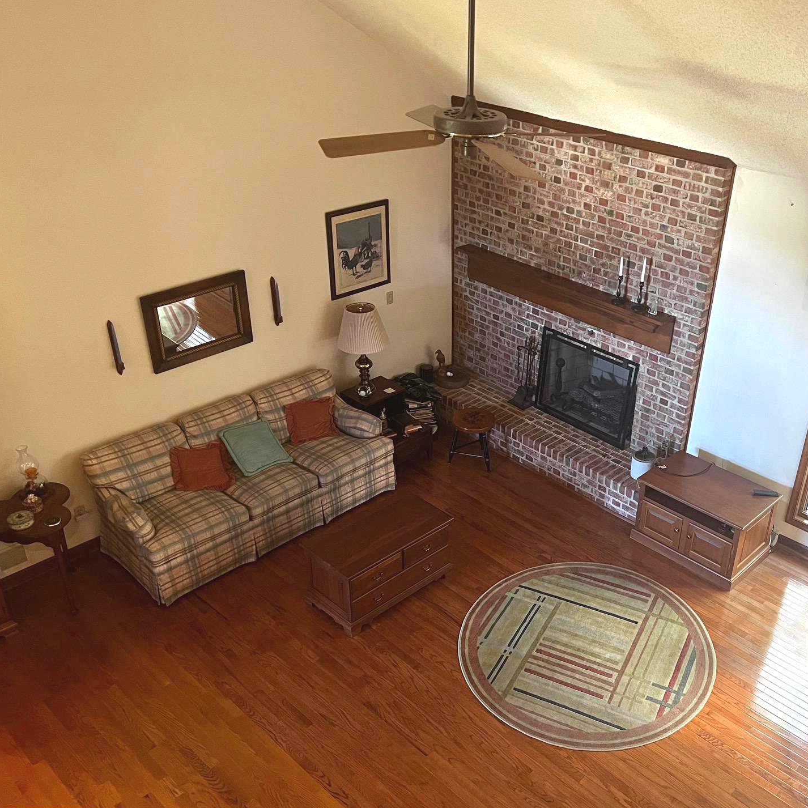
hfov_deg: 49.0
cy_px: 422
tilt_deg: -30.5
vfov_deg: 49.7
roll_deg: -3.3
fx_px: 871
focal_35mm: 33
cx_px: 533
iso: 320
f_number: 1.5
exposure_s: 1/60
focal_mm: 5.7
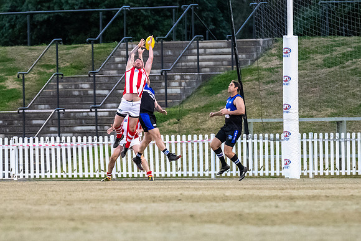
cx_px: 153
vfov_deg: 2.3
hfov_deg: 3.5
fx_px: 5937
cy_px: 138
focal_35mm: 592
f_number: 2.8
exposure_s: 1/1250
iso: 4500
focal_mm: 240
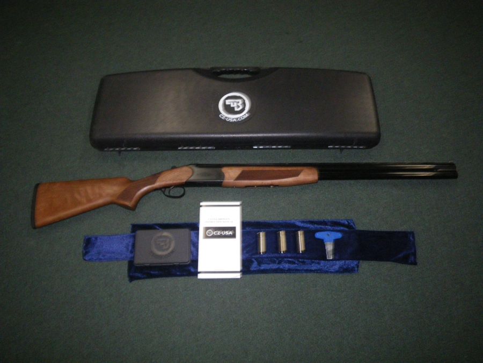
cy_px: 182
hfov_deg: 63.4
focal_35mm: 28
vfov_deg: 49.7
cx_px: 242
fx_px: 391
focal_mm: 5
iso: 400
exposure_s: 1/50
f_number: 3.5
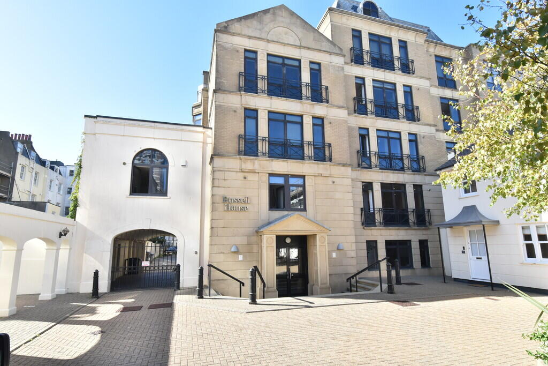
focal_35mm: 18
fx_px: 274
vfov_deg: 67.4
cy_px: 183
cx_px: 274
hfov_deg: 90.0
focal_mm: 12
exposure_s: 1/250
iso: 500
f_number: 8
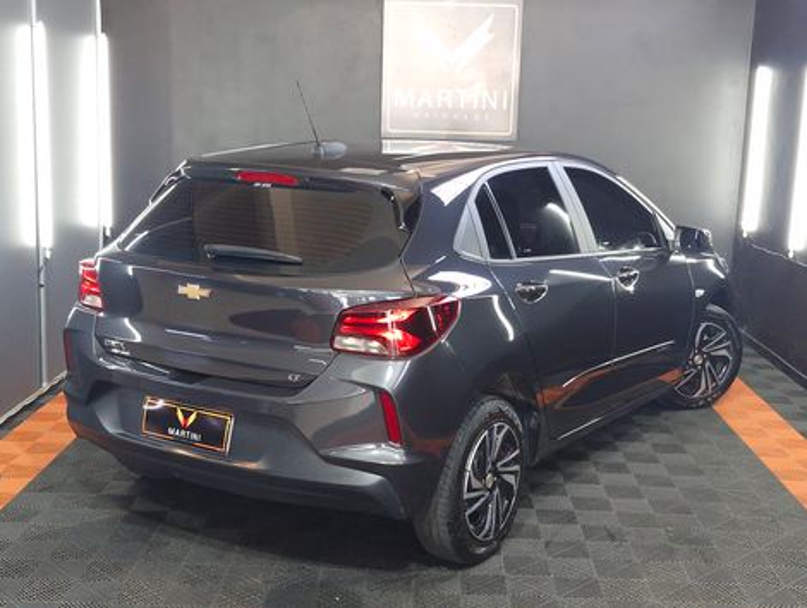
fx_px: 537
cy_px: 304
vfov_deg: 59.0
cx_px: 404
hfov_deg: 73.8
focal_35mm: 23
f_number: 1.8
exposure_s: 1/60
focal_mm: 5.54
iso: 250
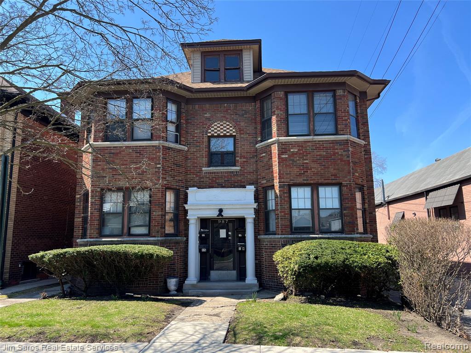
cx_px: 236
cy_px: 176
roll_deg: +0.8
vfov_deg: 53.1
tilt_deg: +8.8
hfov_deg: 67.3
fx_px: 354
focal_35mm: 26
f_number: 1.5
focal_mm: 5.7
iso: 50
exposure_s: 1/1669
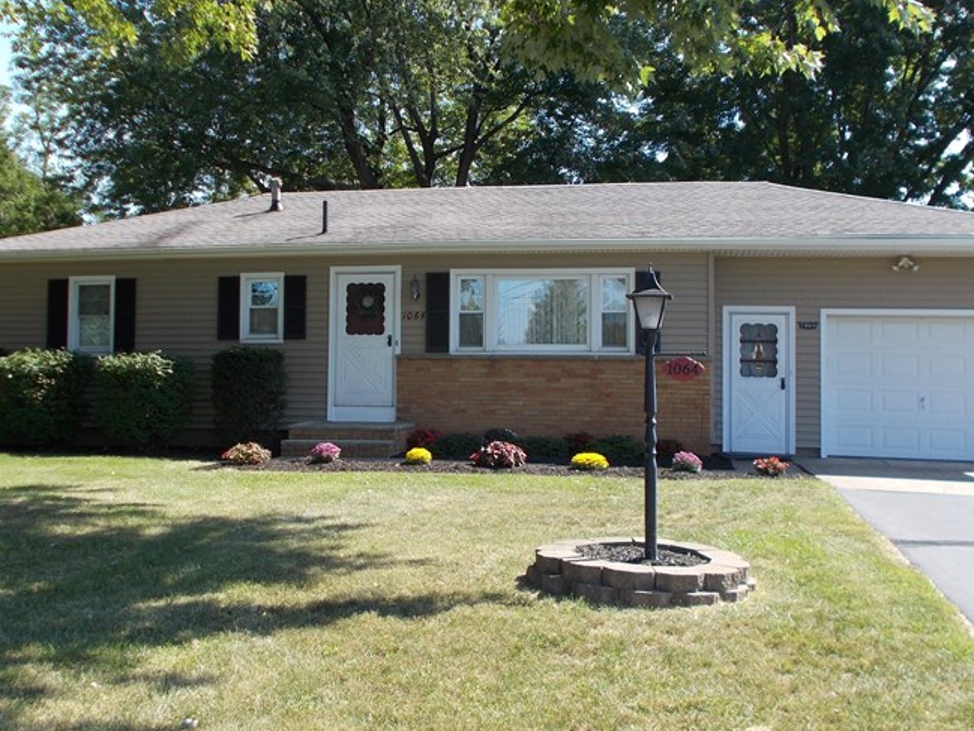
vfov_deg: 35.1
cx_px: 446
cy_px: 311
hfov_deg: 45.7
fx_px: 1154
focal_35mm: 41
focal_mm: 4.6
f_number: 3.2
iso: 80
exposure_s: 1/320
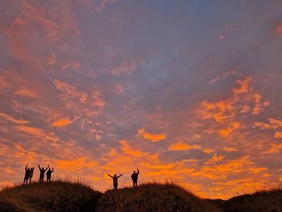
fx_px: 236
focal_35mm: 29
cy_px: 126
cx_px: 115
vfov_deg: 48.0
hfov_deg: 61.2
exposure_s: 1/180
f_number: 1.8
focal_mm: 5.4
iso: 50
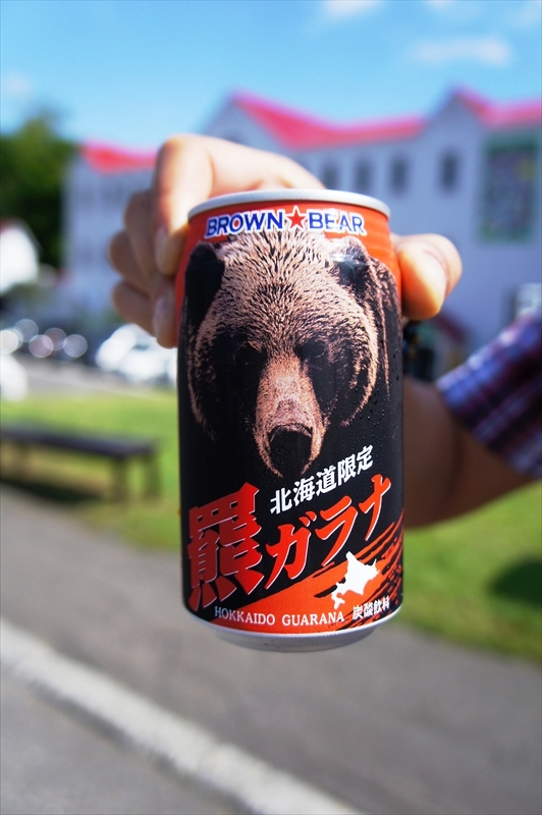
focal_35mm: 30
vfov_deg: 62.0
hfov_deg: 43.5
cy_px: 408
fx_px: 679
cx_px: 271
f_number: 3.5
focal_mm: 20
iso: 200
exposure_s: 1/2000
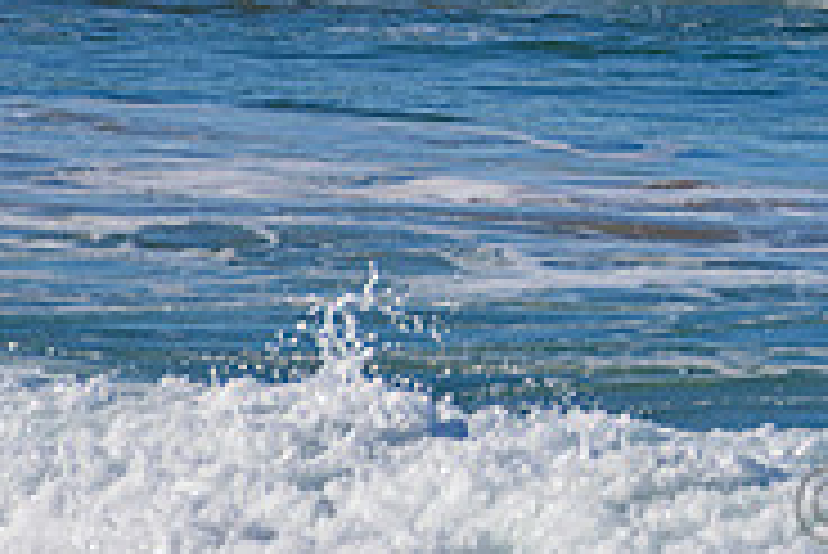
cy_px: -241
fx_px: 54459
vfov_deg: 0.6
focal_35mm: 2366
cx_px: 1143
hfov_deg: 0.9
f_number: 5.6
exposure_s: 1/2000
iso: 360
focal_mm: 500
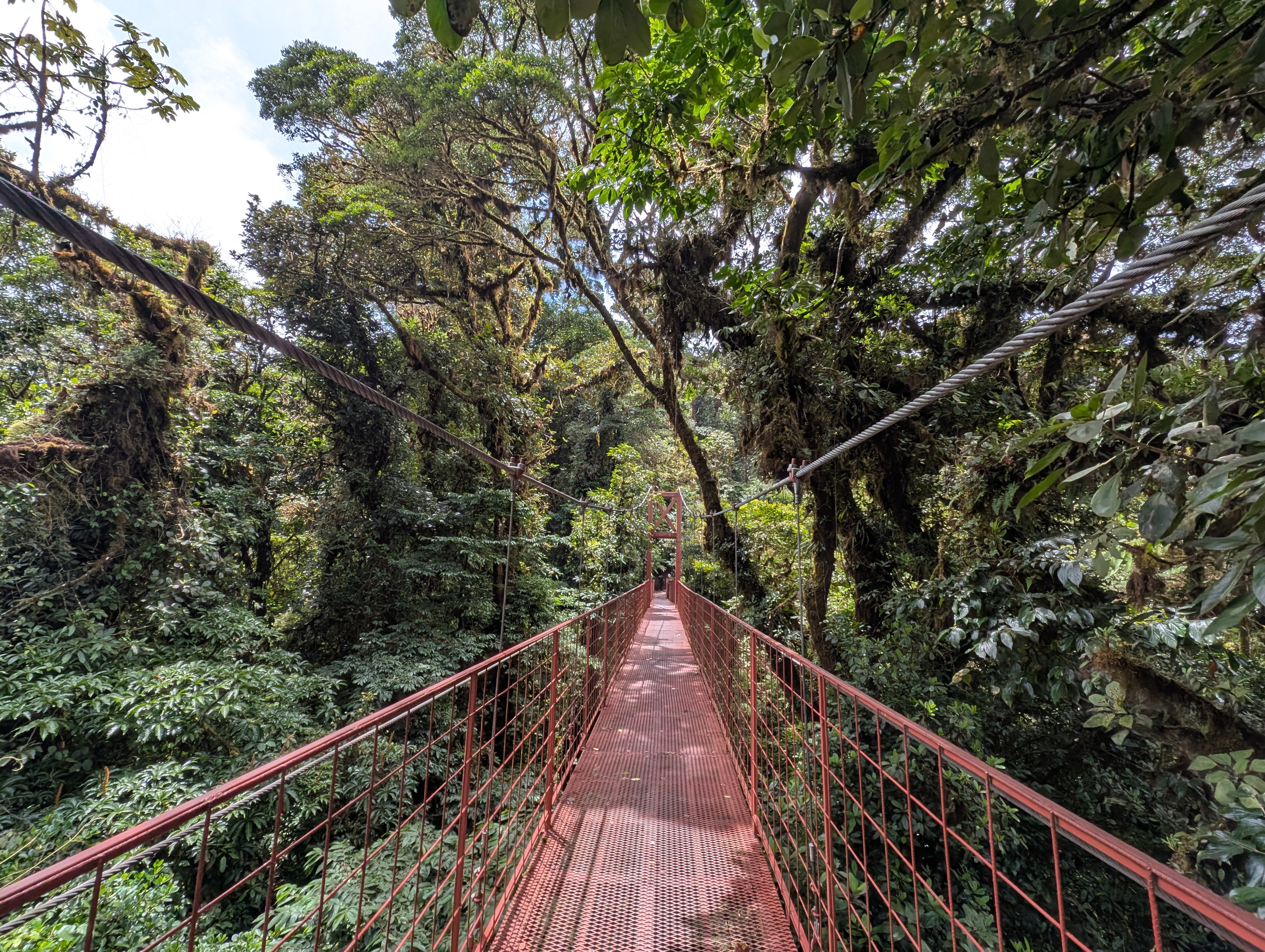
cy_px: 476
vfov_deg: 90.1
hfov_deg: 106.1
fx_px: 476
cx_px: 632
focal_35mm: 13
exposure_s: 1/729
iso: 41
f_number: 2.2
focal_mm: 1.95
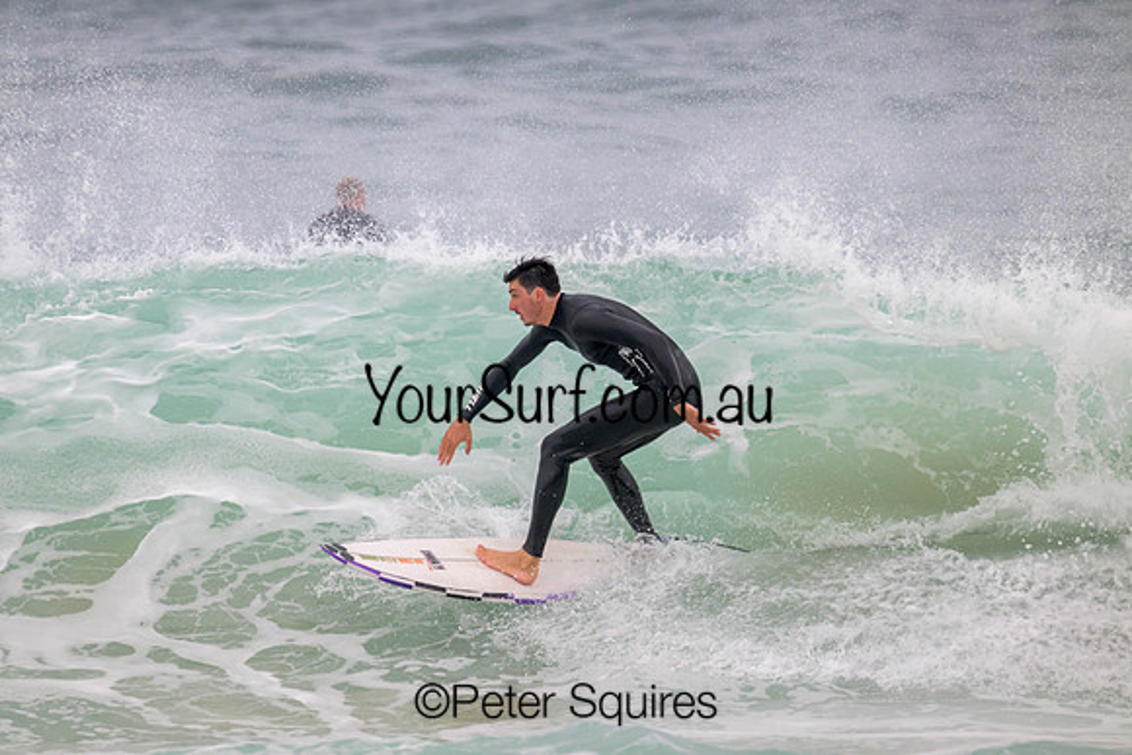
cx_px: 566
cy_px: 378
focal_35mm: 800
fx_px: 25160
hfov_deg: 2.6
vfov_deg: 1.7
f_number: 11
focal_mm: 800
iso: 1100
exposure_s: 1/2000
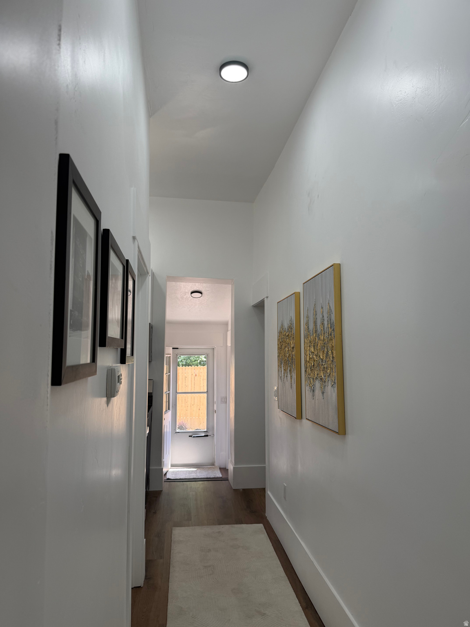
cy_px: 314
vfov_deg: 71.6
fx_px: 434
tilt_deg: +2.9
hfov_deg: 56.8
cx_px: 235
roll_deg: -1.0
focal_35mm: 24
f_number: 1.78
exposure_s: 1/218
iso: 80
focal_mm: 6.76
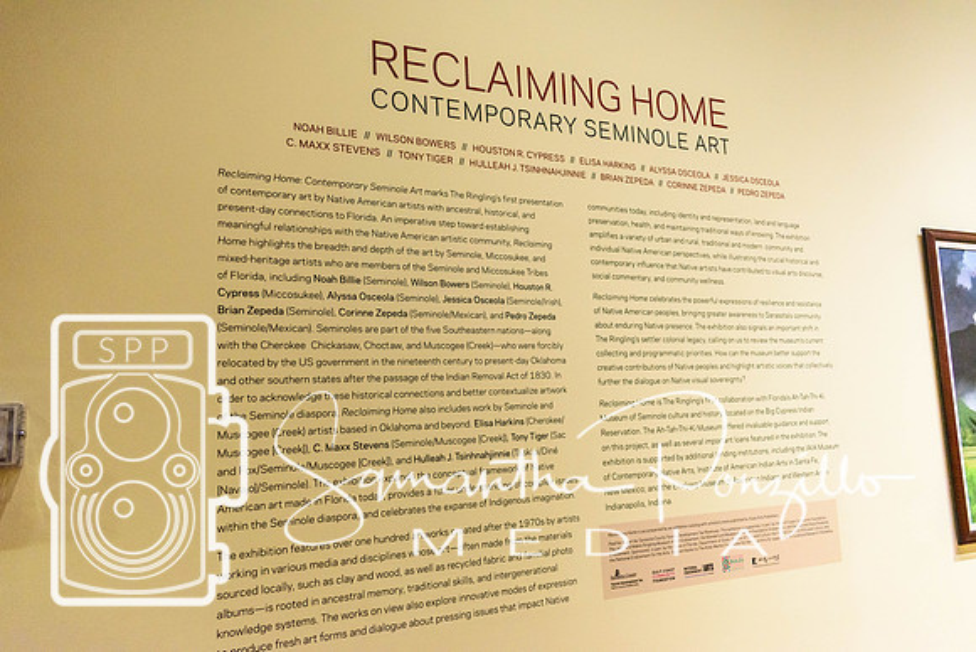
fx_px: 732
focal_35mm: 27
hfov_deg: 67.4
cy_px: 326
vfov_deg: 48.0
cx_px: 488
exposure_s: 1/60
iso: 1100
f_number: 3.5
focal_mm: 18
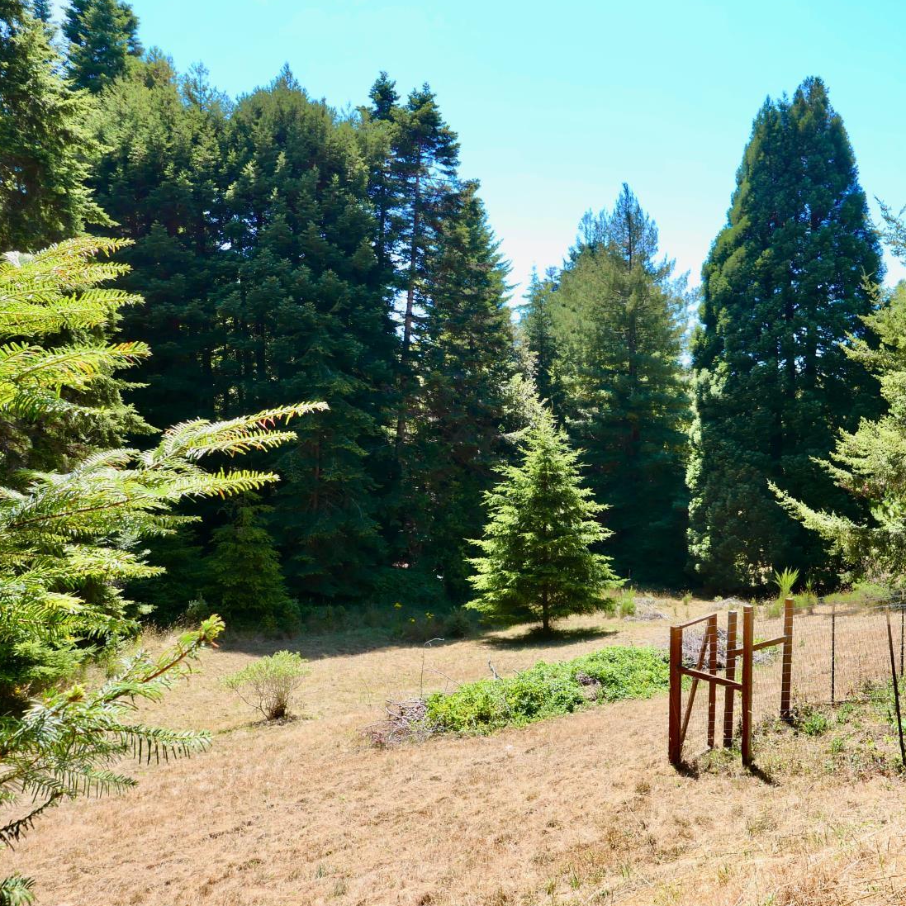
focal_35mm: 29
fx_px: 859
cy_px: 457
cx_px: 595
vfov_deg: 55.6
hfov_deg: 54.6
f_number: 5.6
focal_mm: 10.9
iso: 200
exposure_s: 1/160
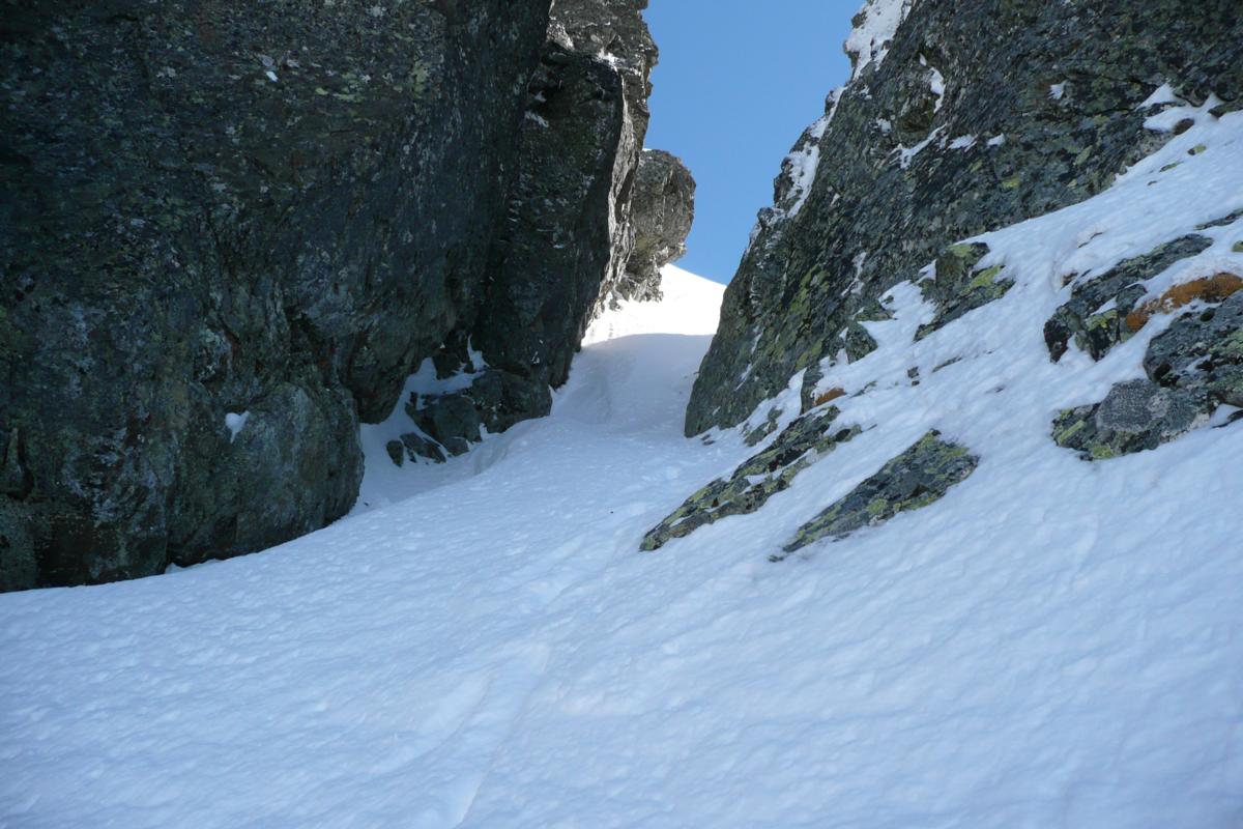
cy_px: 414
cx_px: 622
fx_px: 967
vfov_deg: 46.4
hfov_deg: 65.5
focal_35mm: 28
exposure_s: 1/640
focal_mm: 4.6
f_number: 3.3
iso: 100
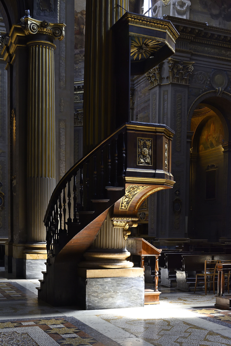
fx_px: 433
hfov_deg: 29.9
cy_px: 173
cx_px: 116
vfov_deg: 43.6
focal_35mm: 45
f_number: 9
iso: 500
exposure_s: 1/15
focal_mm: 30
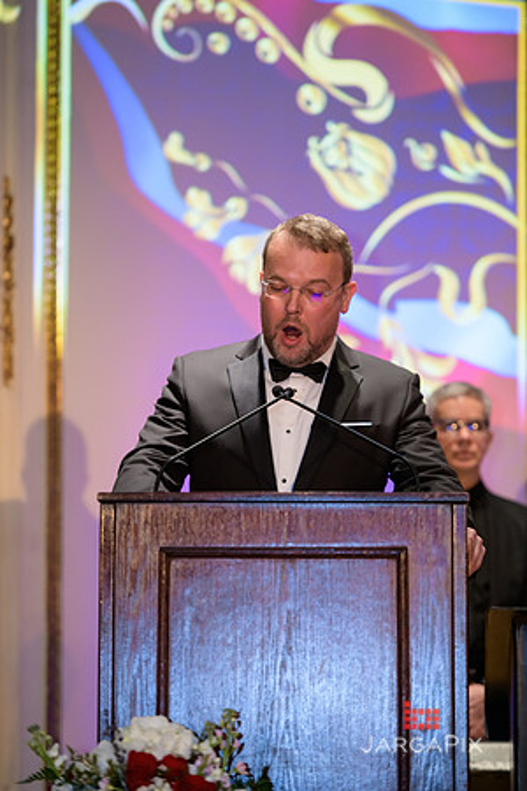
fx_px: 3184
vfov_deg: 14.2
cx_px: 264
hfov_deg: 9.5
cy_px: 396
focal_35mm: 145
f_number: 3.2
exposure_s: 1/125
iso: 1250
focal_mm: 145
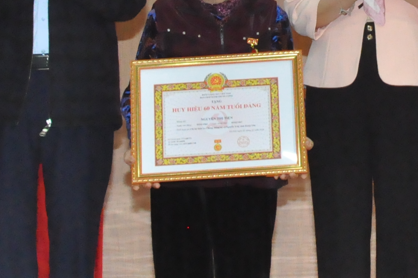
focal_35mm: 223
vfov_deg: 6.1
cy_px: -19
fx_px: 2586
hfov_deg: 9.2
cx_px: 365
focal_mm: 38
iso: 3200
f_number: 8
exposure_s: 1/60
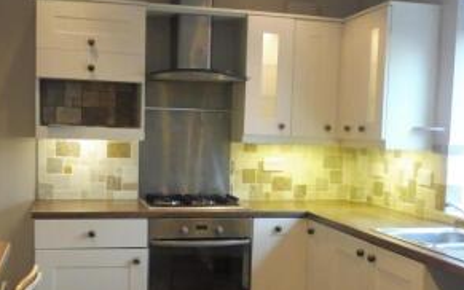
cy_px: 200
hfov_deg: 39.6
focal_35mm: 51
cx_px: 245
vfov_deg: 25.2
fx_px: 645
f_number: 3.3
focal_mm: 4.3
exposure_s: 1/40
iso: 400
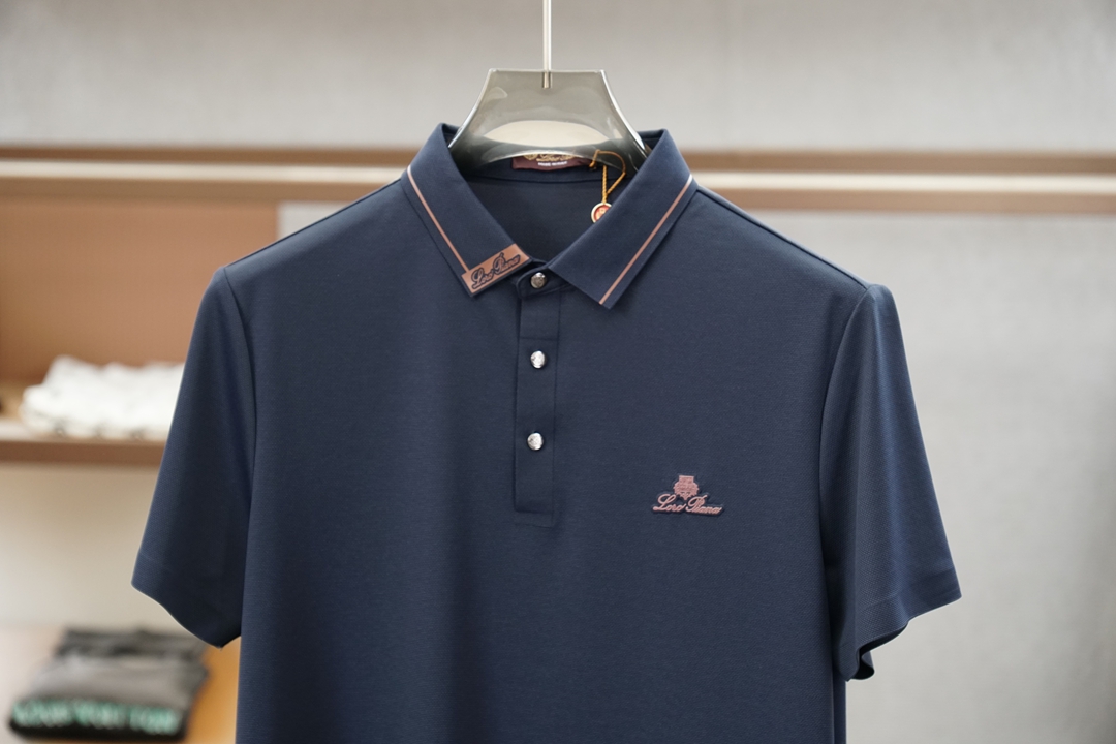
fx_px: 2697
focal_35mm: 87
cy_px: 372
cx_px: 558
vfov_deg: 15.7
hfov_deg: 23.4
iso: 800
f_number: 3.5
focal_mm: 58
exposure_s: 1/125
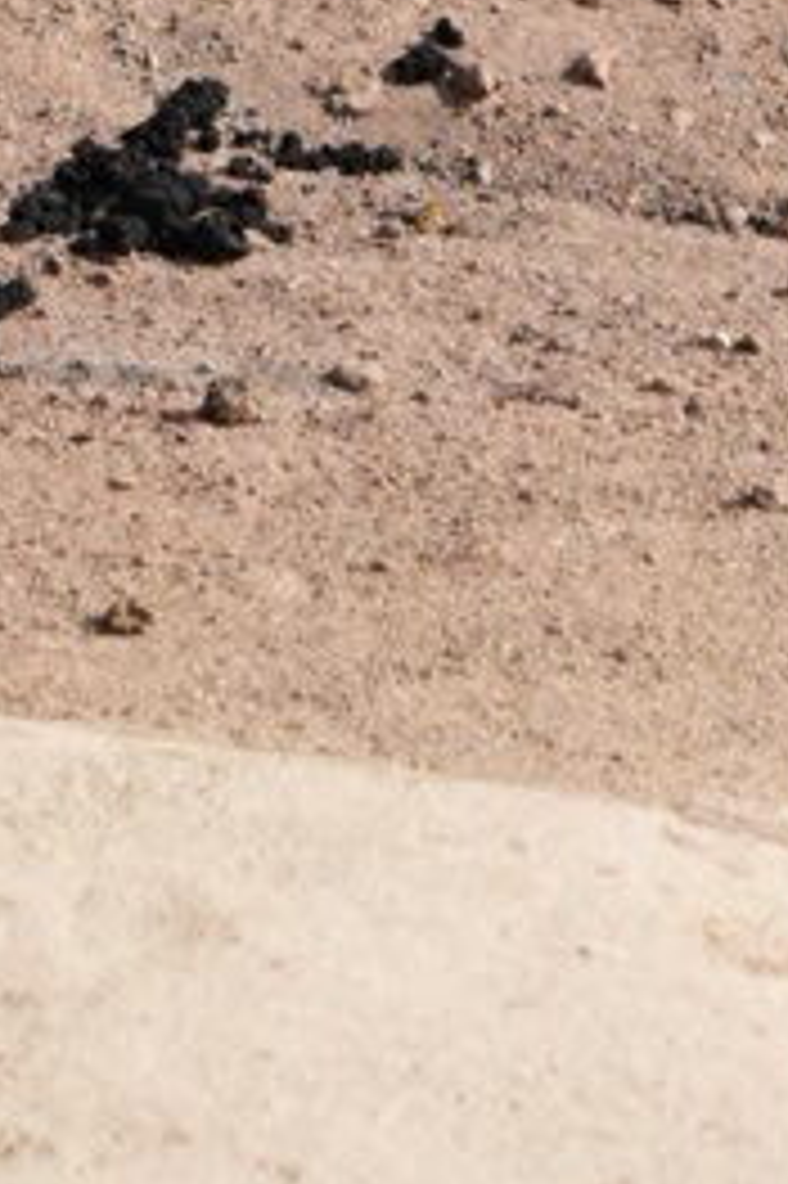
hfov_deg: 3.9
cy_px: -2053
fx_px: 11640
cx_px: 540
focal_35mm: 354
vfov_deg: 5.5
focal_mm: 57.5
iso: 640
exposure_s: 1/1250
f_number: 6.3
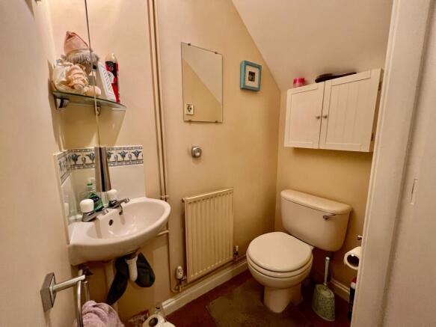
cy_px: 164
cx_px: 218
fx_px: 164
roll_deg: -0.1
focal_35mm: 13
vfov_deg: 89.9
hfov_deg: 106.2
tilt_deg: -9.3
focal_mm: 1.57
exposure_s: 1/50
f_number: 1.8
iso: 250
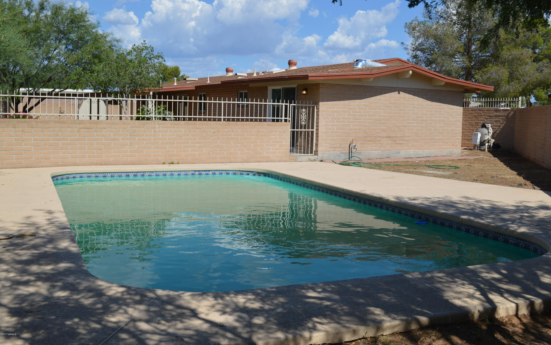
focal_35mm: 37
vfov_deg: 34.4
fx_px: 556
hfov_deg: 52.7
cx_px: 277
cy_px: 161
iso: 100
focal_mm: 24
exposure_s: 1/320
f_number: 9
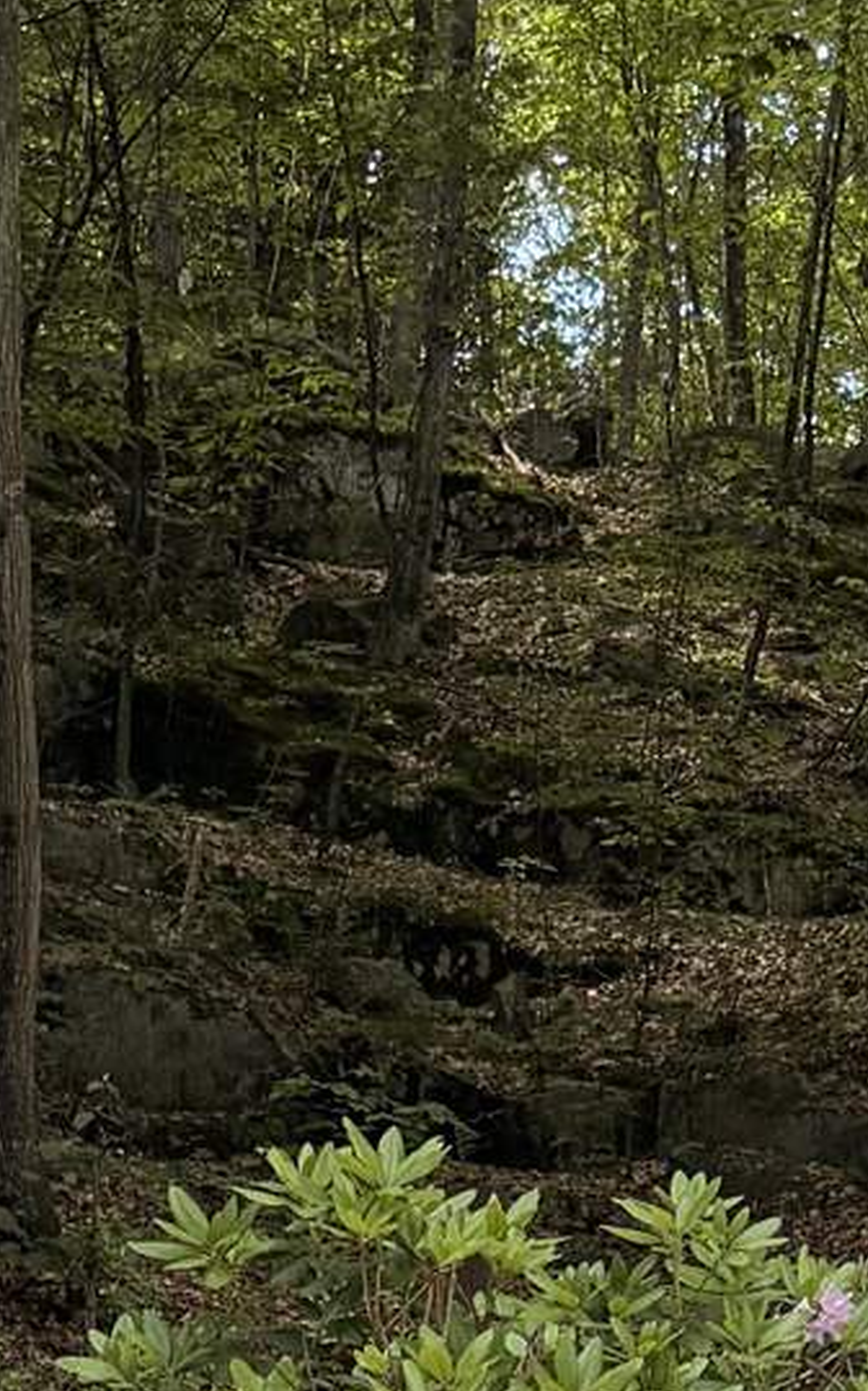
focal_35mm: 109
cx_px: 269
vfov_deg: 16.1
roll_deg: -0.7
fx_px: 4128
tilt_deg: -5.2
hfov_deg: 12.0
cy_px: 2521
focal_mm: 6.76
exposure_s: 1/788
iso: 80
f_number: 1.78
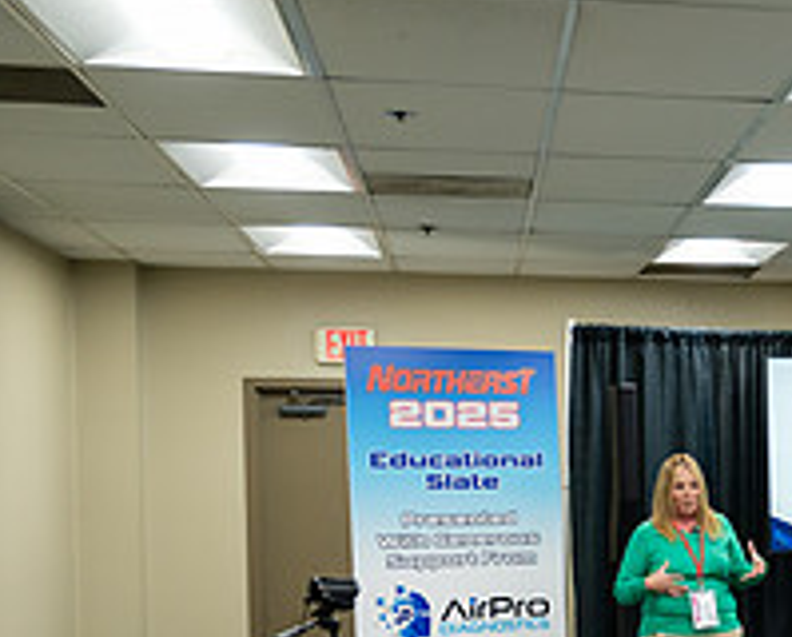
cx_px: 1150
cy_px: 557
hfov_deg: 19.1
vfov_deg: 17.1
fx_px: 2090
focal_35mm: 89
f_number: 3.2
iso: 1000
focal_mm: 32.5
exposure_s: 1/200
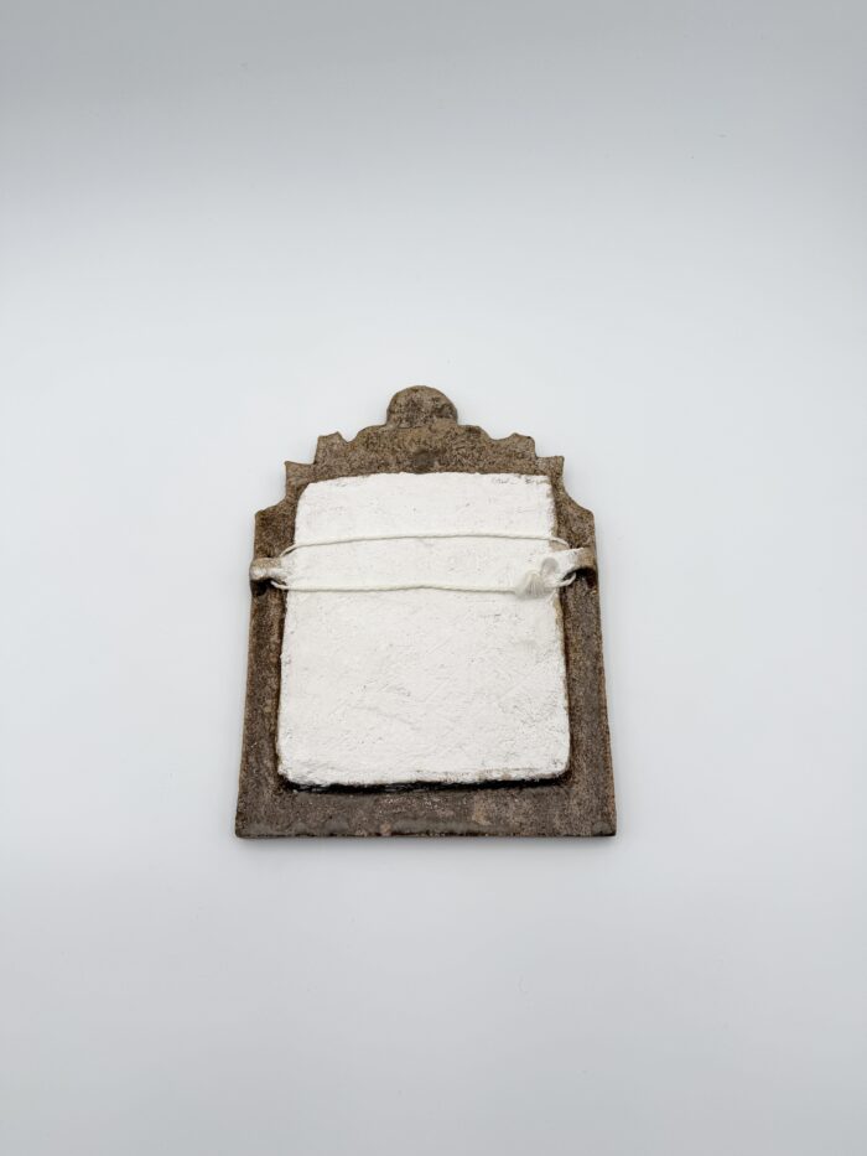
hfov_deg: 56.8
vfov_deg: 71.6
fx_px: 801
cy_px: 578
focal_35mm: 24
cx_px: 434
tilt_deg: -71.3
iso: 80
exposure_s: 1/3279
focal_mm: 6.76
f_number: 1.78
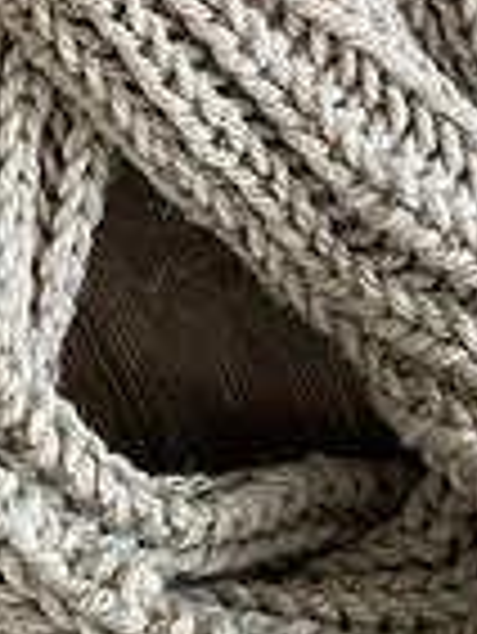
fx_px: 1688
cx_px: 160
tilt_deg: -83.4
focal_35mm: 92
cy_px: -310
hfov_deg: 16.1
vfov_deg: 18.8
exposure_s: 1/62
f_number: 1.8
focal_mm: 4.25
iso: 125
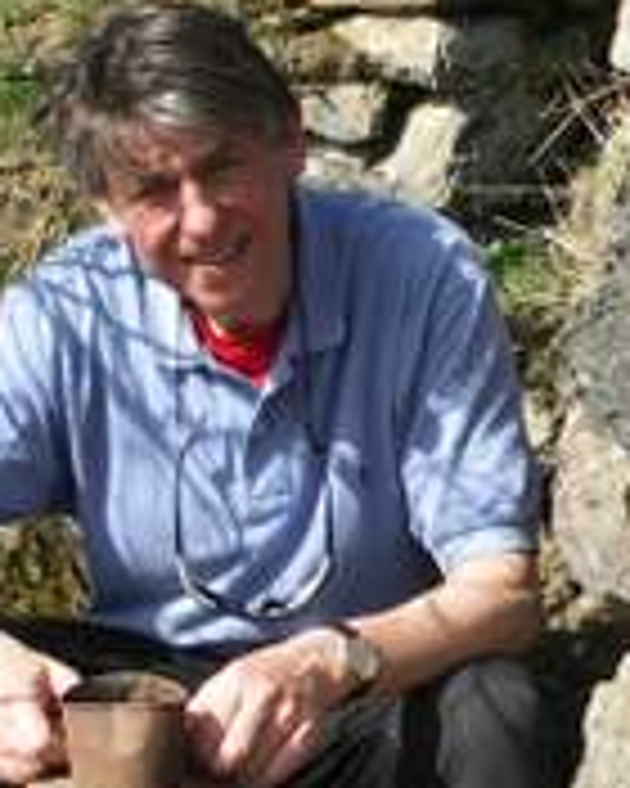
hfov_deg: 10.4
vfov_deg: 13.1
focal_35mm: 147
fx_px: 3426
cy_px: 513
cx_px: 684
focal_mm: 8.5
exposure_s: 1/160
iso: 50
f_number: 5
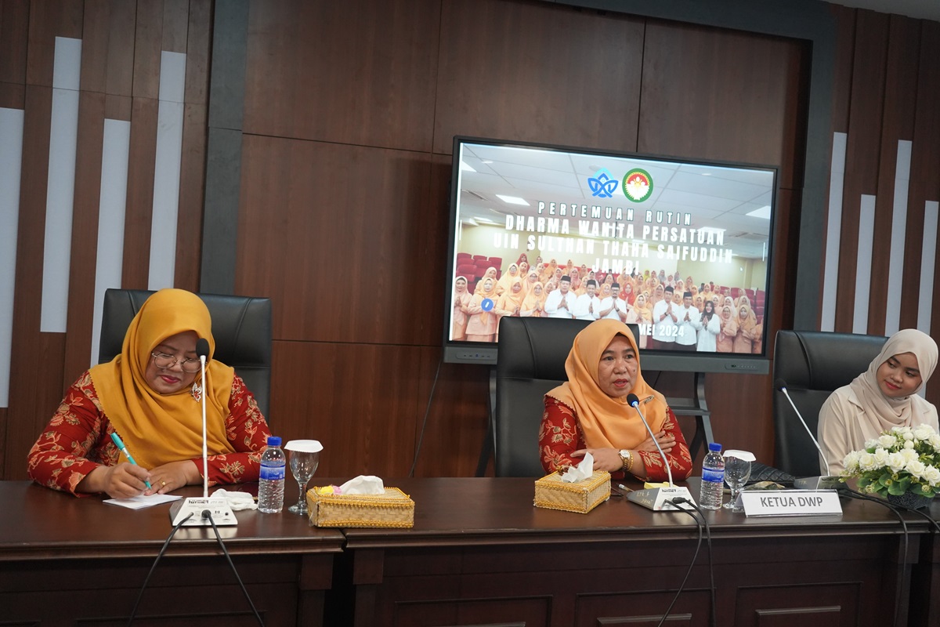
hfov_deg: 48.5
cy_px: 314
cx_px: 470
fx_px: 1044
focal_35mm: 40
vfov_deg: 33.4
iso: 5000
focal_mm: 40
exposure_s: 1/160
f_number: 5
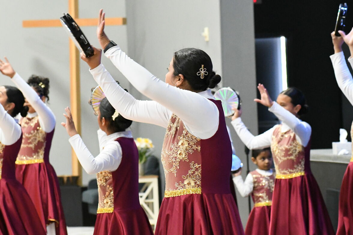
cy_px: 118
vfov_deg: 6.2
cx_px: 176
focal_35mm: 220
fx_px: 2157
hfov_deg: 9.4
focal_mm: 110
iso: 10000
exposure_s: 1/100
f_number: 6.3
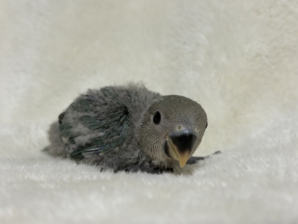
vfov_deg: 28.0
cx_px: 149
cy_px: 112
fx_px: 448
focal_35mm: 52
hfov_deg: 36.8
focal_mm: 5.96
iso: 125
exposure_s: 1/33
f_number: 1.6
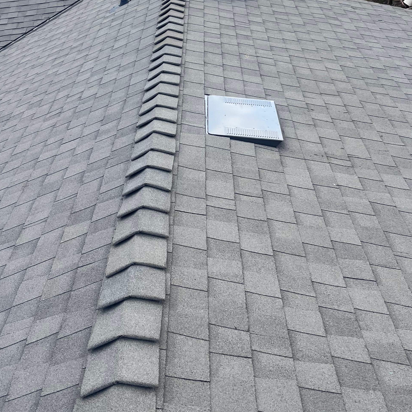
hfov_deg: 35.3
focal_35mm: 48
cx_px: 187
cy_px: 162
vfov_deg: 35.2
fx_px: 646
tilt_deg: -27.2
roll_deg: +9.1
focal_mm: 5.1
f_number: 1.6
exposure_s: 1/621
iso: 50
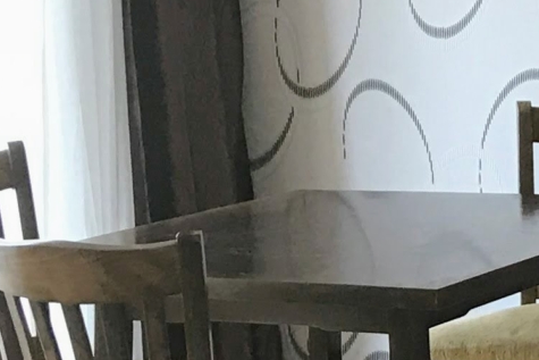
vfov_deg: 8.7
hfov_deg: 11.9
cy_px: 37
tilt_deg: -3.6
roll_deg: +1.4
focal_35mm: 157
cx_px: 1002
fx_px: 2351
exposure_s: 1/33
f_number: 1.8
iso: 25
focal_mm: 3.99
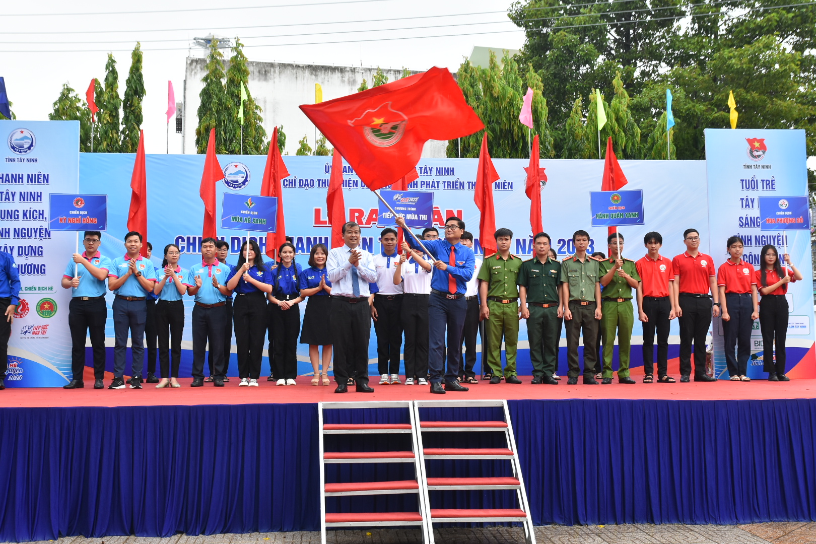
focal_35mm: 39
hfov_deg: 49.6
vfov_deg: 34.2
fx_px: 884
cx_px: 408
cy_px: 272
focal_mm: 26
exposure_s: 1/200
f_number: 5.6
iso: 400
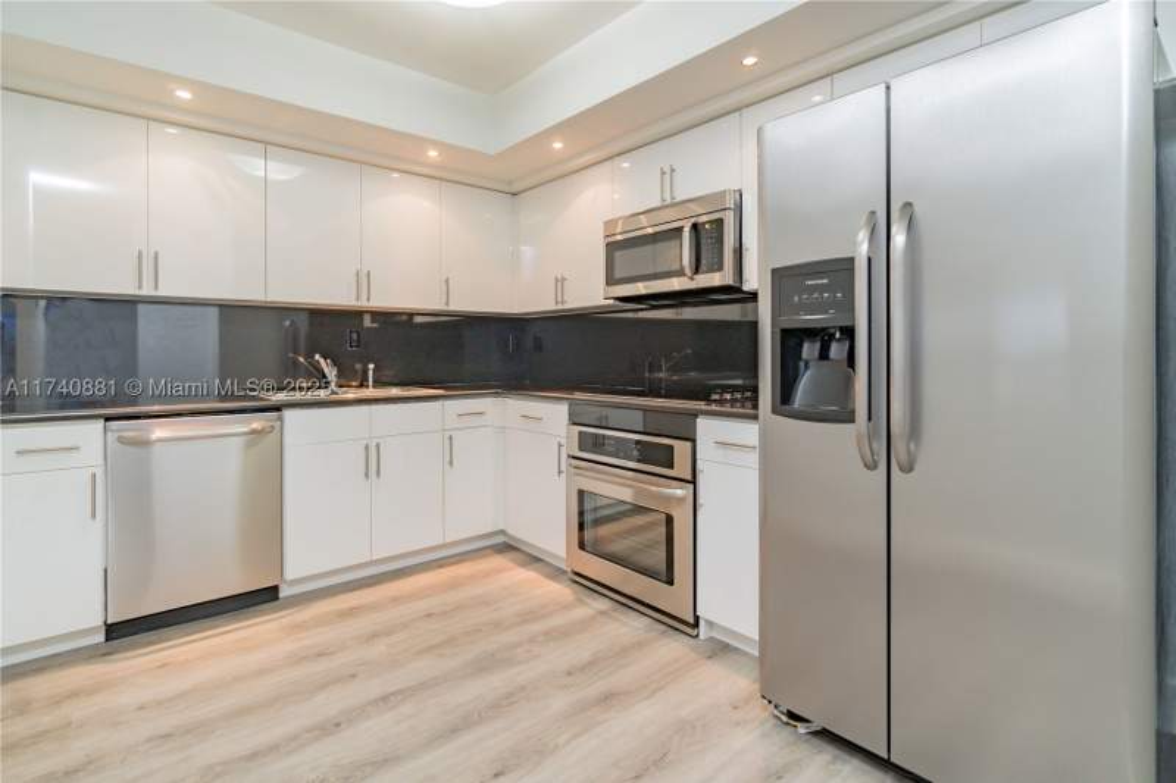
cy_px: 392
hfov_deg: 95.0
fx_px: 539
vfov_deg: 72.0
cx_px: 588
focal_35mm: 16
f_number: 6.3
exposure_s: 1/15
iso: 200
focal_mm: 11
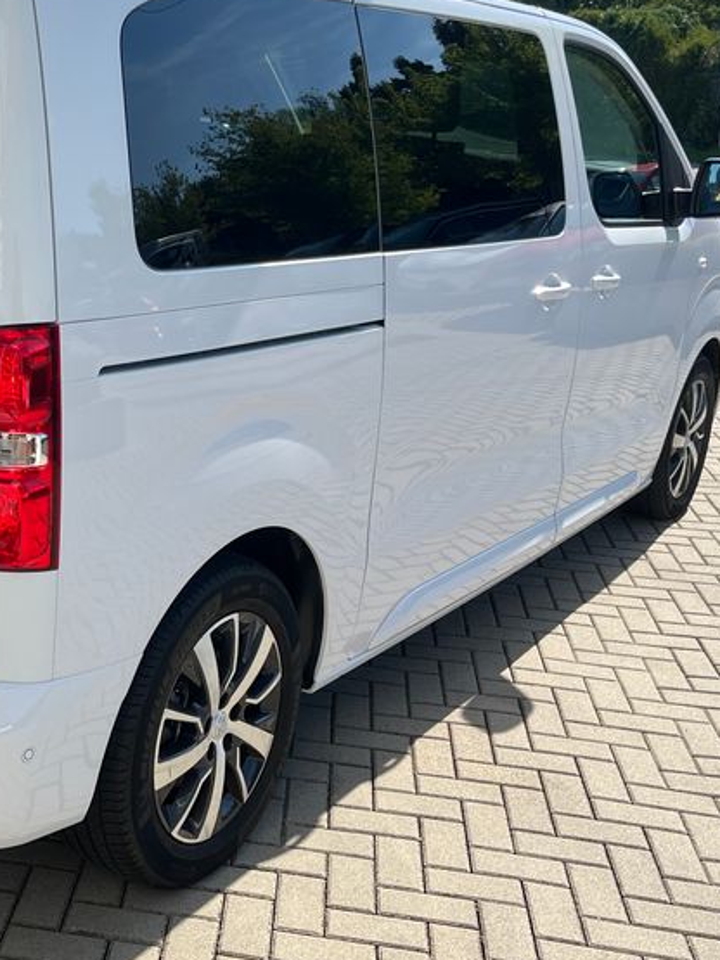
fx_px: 1332
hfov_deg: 29.2
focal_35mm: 48
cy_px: 389
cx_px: 92
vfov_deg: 39.5
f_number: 1.6
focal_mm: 5.1
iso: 50
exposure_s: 1/2899
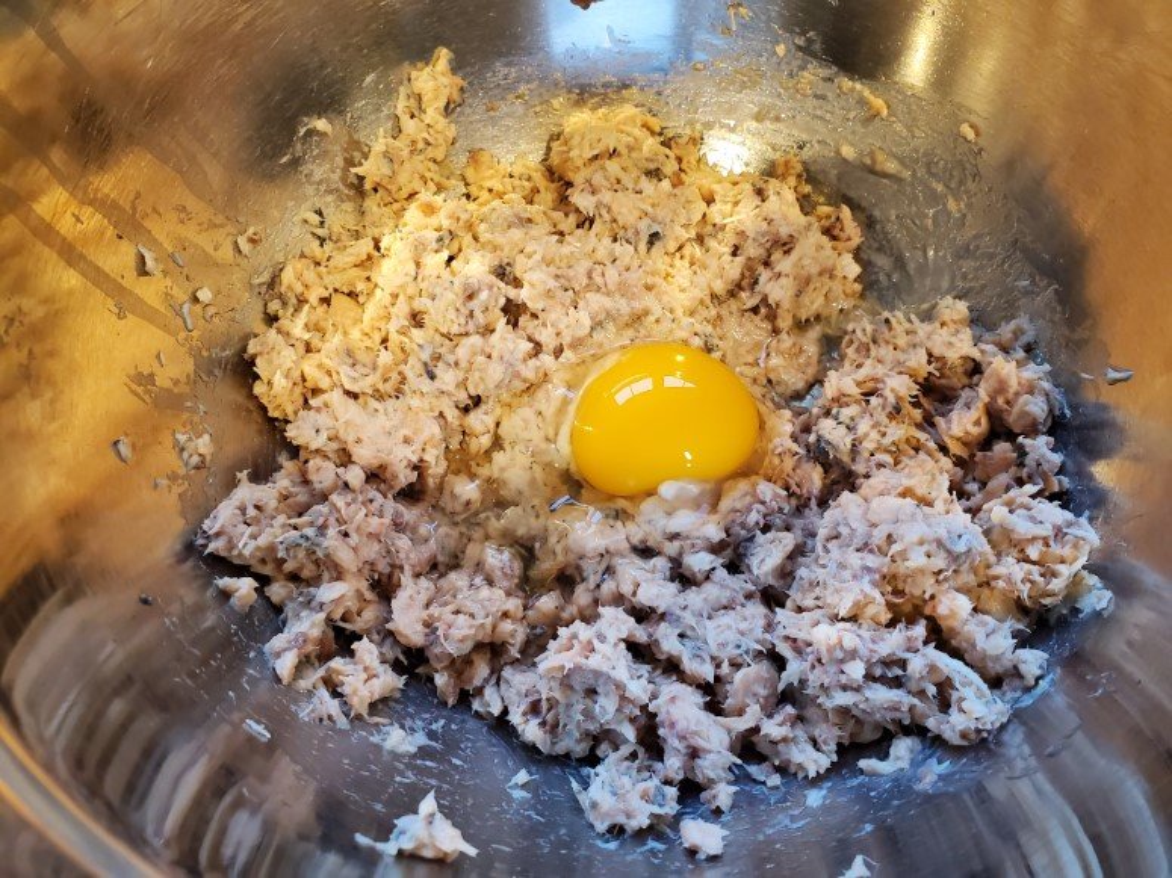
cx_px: 586
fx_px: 880
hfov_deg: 67.3
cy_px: 439
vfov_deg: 53.1
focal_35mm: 26
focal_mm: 4.3
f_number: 2.4
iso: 320
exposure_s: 1/39
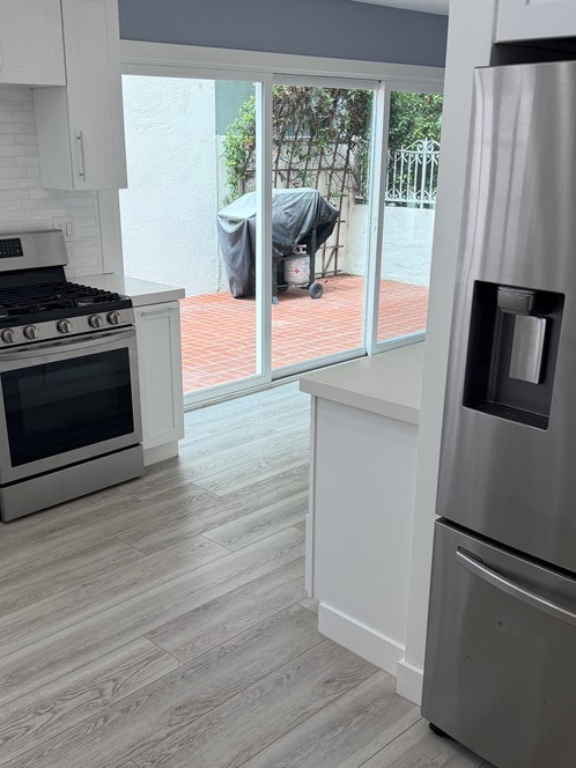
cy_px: 424
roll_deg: -1.3
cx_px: 267
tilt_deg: -19.6
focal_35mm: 37
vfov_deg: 50.1
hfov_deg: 38.6
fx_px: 821
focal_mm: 6.76
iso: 80
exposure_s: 1/342
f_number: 1.78
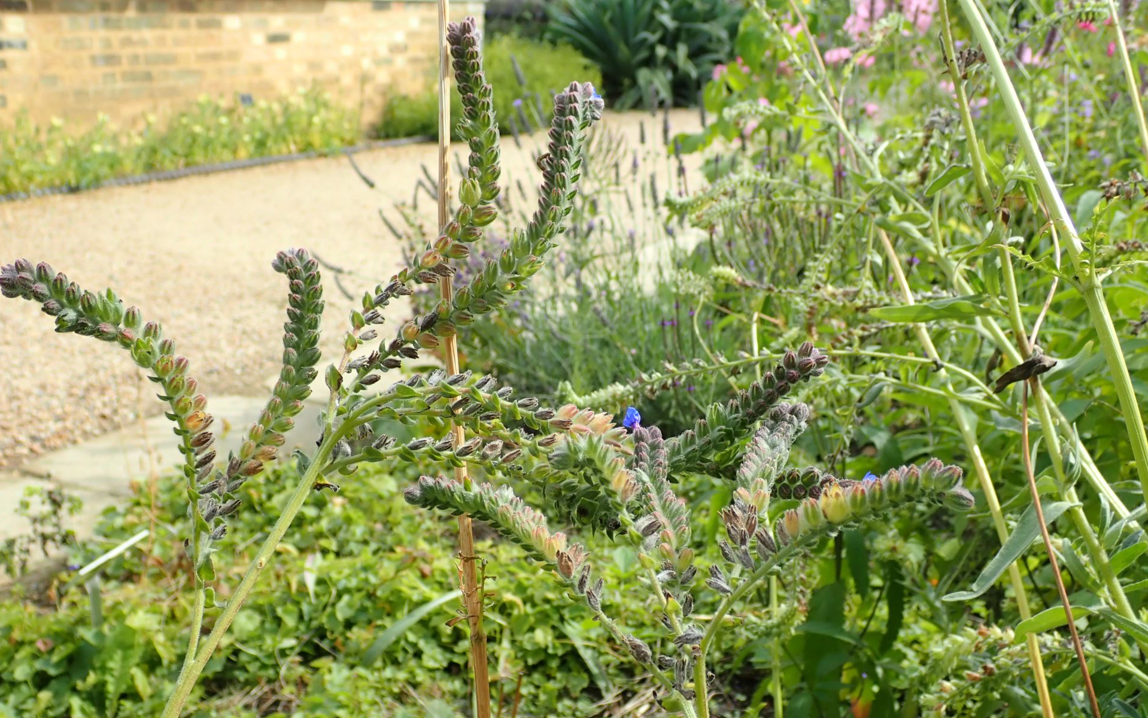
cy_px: 402
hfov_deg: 47.2
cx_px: 557
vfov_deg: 30.5
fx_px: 1314
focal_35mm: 42
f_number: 3.5
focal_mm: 6.86
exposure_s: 1/400
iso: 100
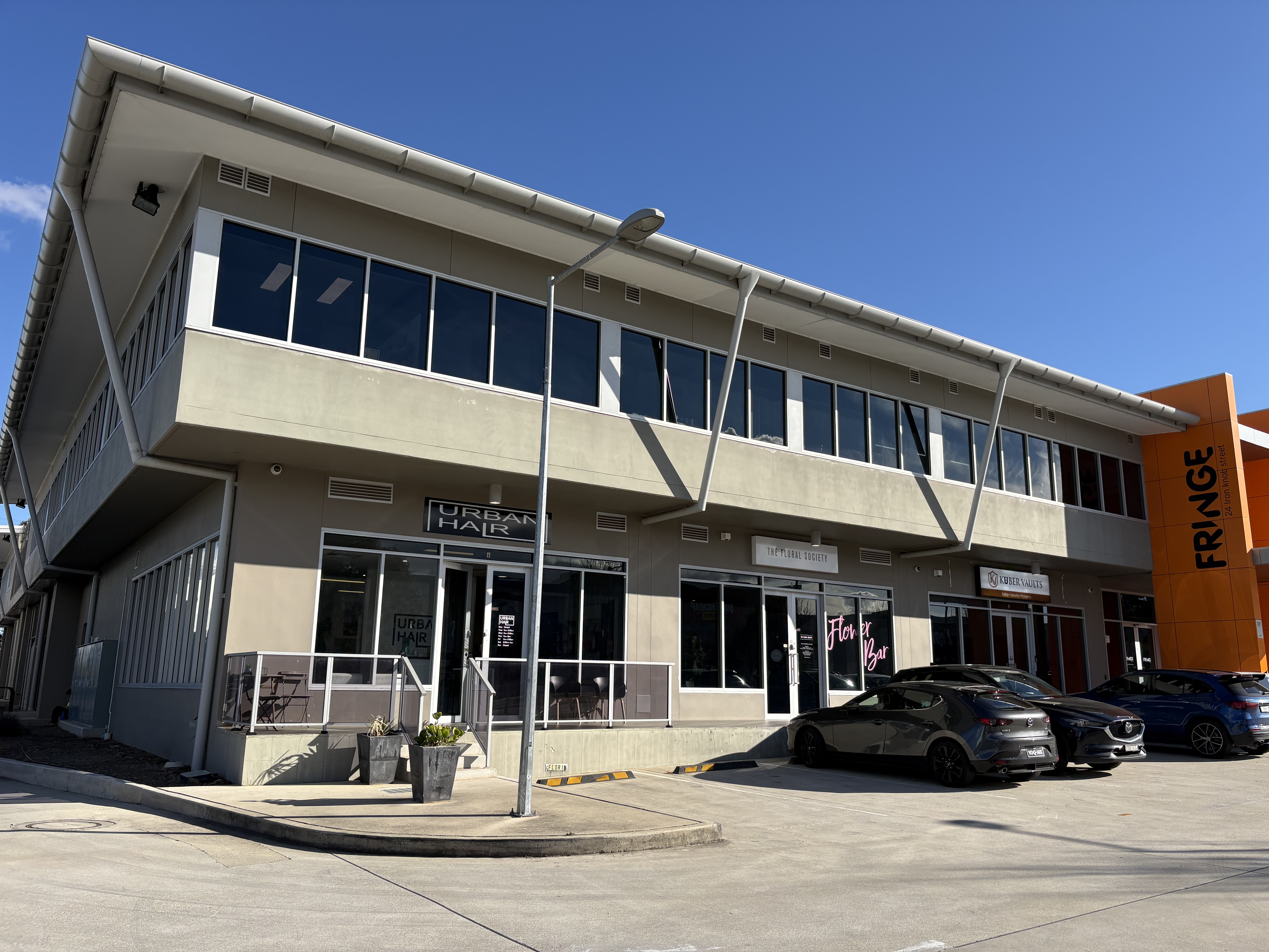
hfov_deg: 67.3
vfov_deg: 53.1
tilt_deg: +11.6
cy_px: 476
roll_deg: -0.1
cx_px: 634
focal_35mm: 26
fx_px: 953
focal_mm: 5.96
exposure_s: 1/2865
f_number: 1.6
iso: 50
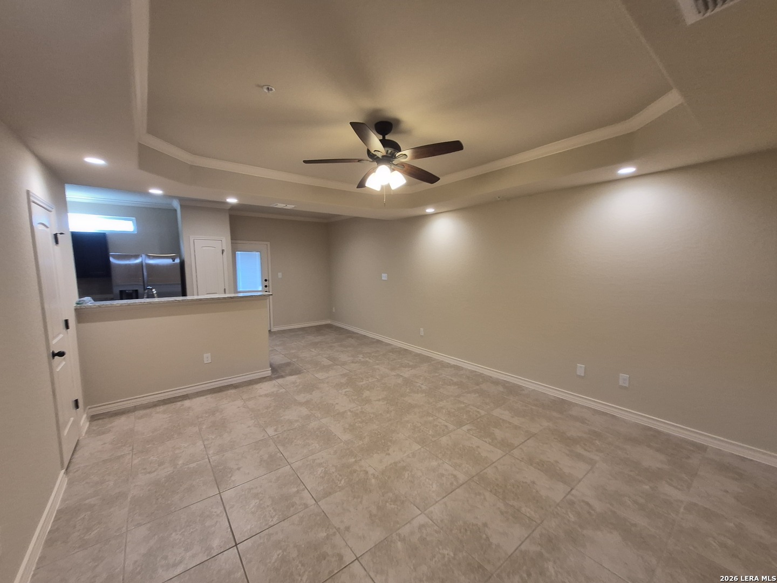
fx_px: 292
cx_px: 388
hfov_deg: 106.2
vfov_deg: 89.9
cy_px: 292
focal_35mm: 13
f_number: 2.2
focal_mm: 1.74
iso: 250
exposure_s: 1/60
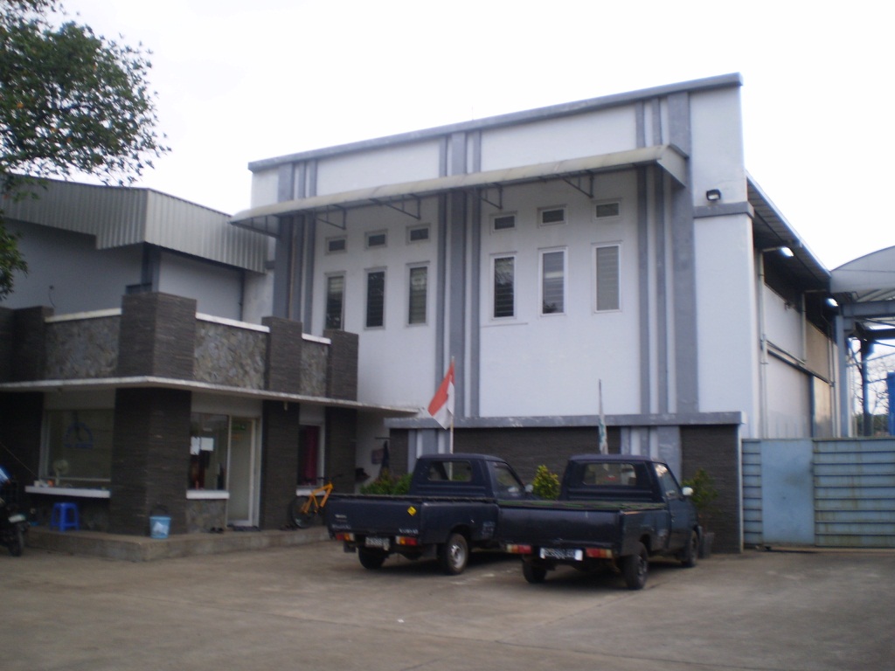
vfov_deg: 39.7
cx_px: 448
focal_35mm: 36
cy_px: 336
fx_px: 931
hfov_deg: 51.4
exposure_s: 1/80
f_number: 3.1
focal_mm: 6.3
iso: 64
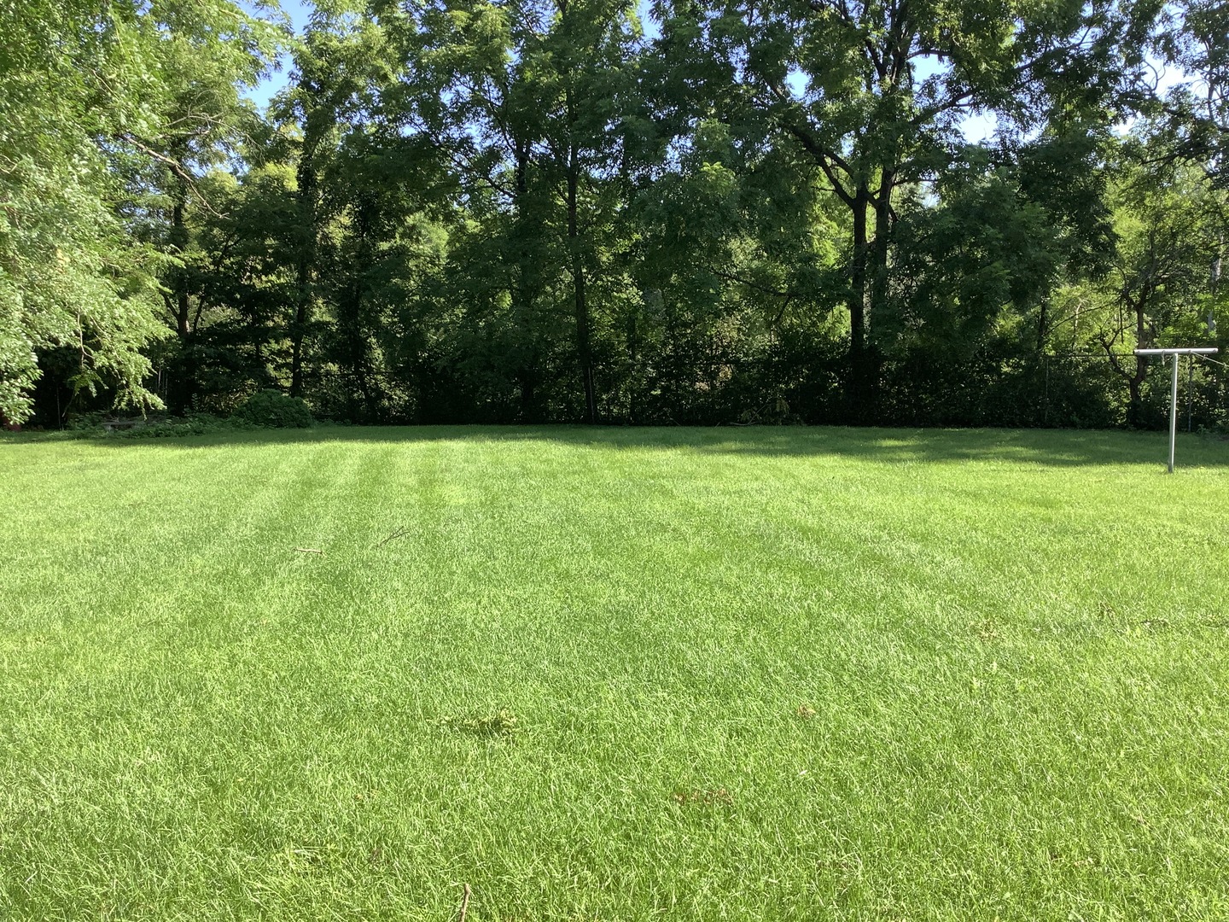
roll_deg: -0.2
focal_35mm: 31
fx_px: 1101
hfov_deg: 58.4
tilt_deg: -6.7
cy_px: 461
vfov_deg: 45.4
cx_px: 614
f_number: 2.4
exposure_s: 1/354
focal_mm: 3.3
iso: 25
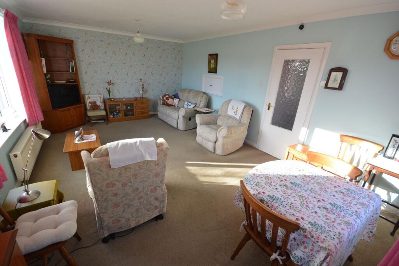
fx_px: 166
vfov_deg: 77.3
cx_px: 200
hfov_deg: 100.4
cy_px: 133
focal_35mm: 15
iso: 400
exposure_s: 1/60
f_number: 8
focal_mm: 10
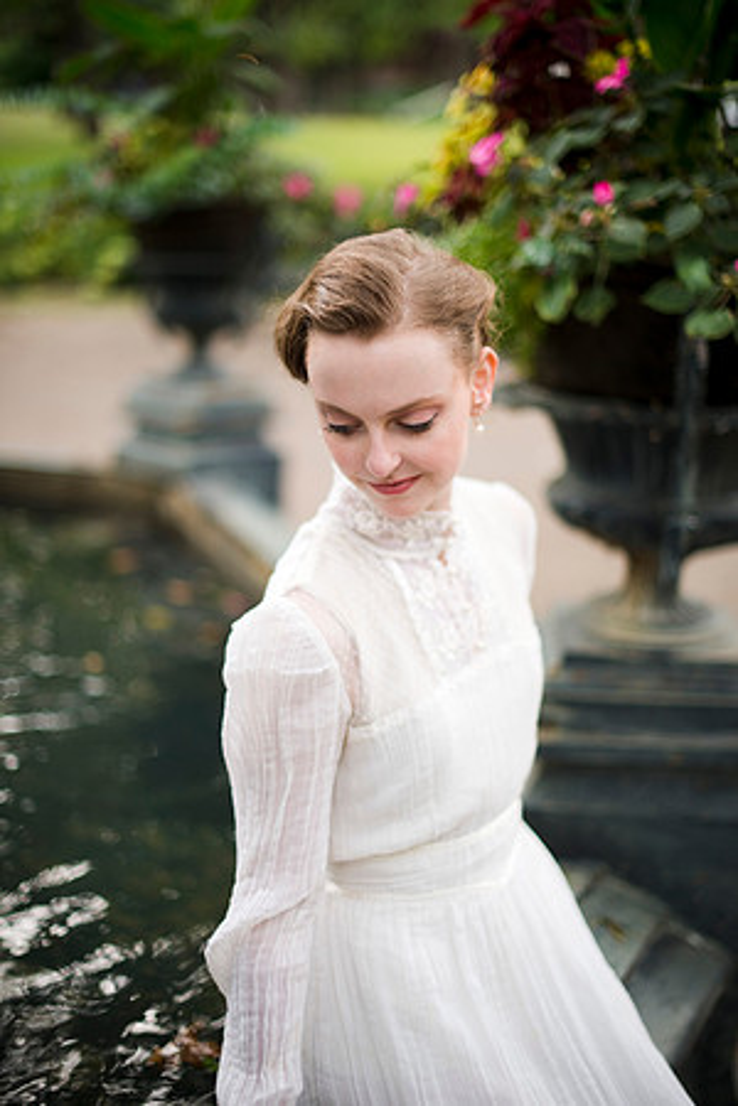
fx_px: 1537
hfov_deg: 27.0
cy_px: 553
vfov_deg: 39.6
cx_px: 369
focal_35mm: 50
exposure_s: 1/250
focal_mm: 50
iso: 200
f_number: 1.4
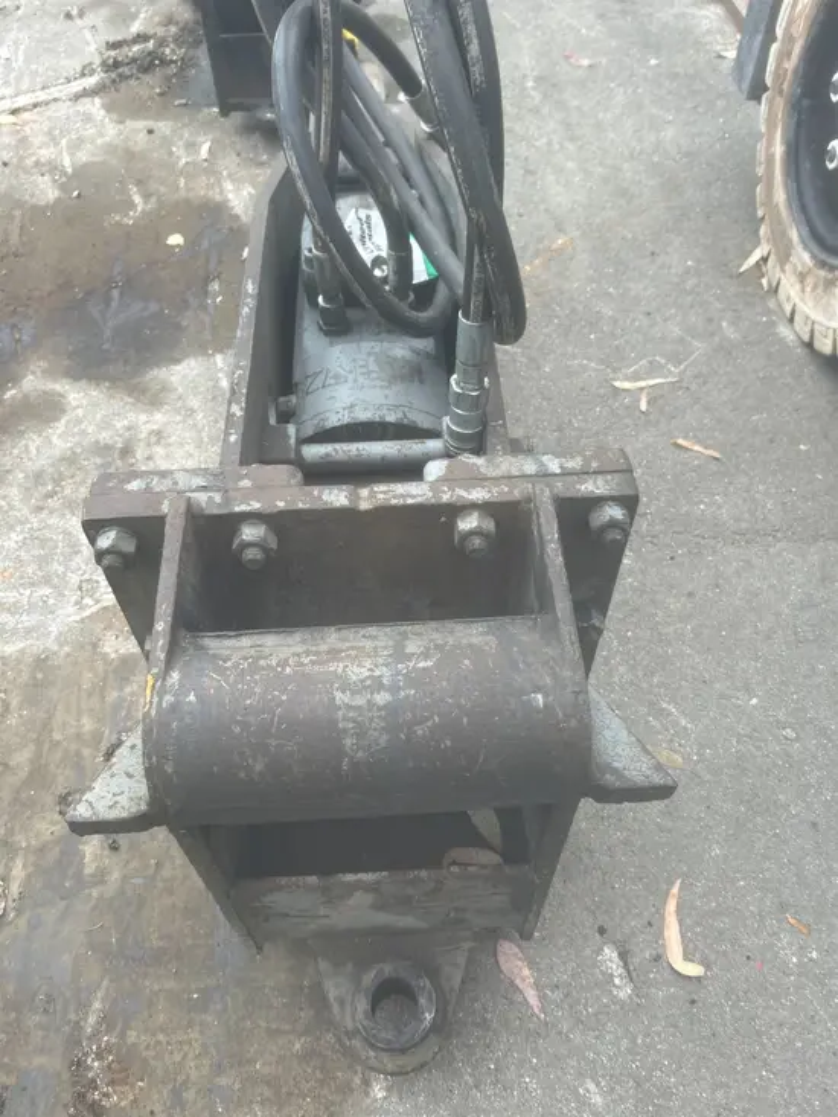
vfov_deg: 67.3
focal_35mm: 26
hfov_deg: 53.1
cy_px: 558
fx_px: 839
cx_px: 419
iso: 50
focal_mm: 5.7
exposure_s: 1/418
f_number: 1.5
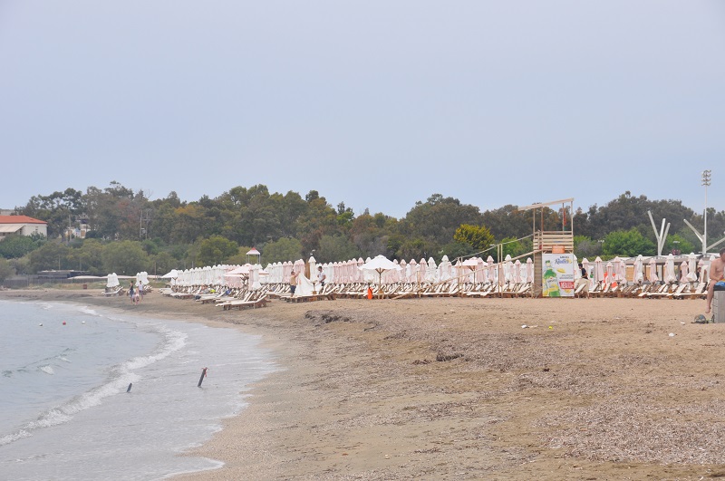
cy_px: 240
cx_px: 362
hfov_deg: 19.5
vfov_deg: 13.0
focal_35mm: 105
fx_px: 2112
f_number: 10
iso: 200
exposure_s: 1/400
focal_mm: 70
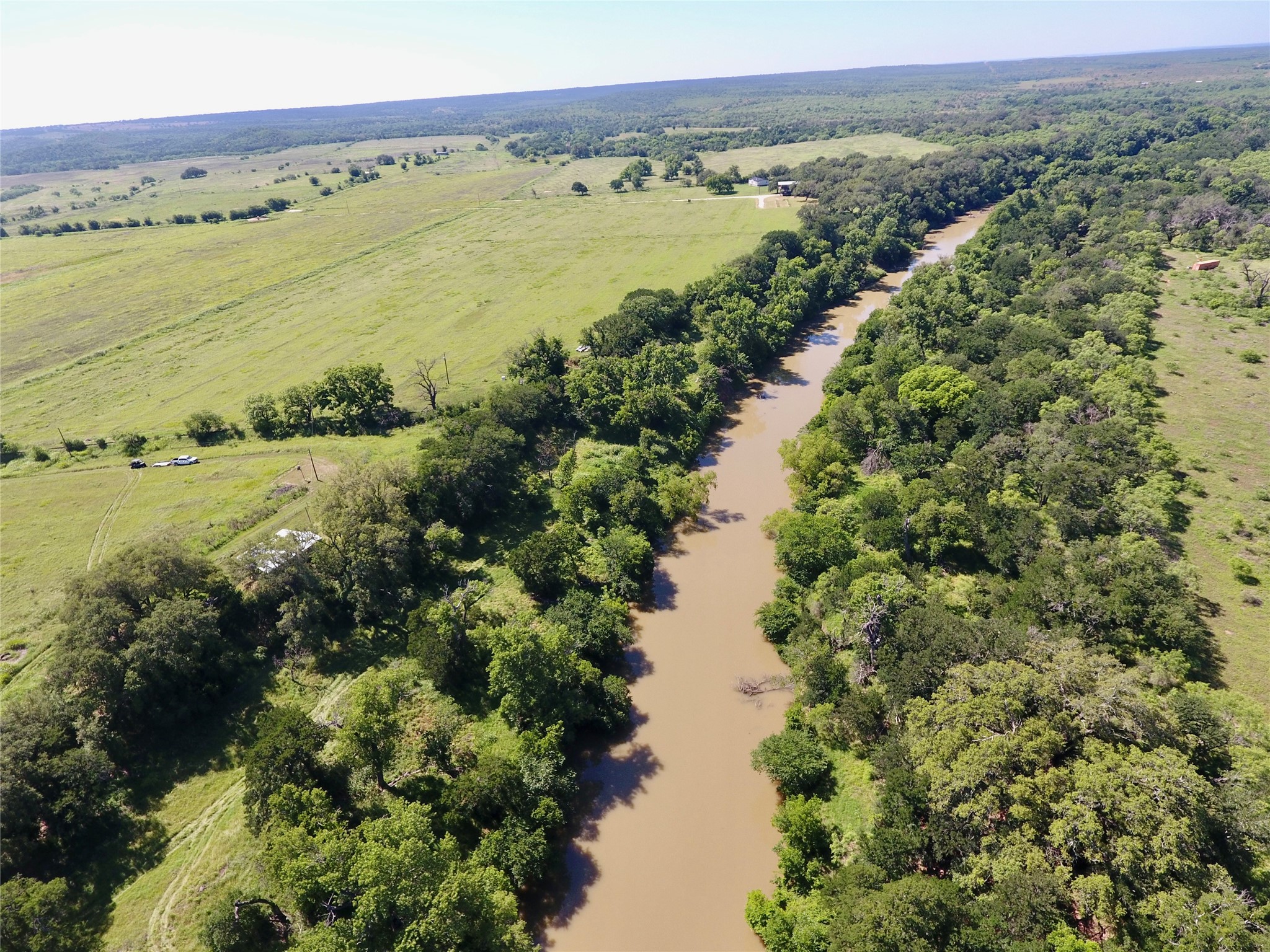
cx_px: 635
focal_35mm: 20
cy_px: 476
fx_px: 734
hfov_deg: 81.7
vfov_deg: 66.0
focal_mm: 3.61
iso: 100
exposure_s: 1/490
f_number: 2.8
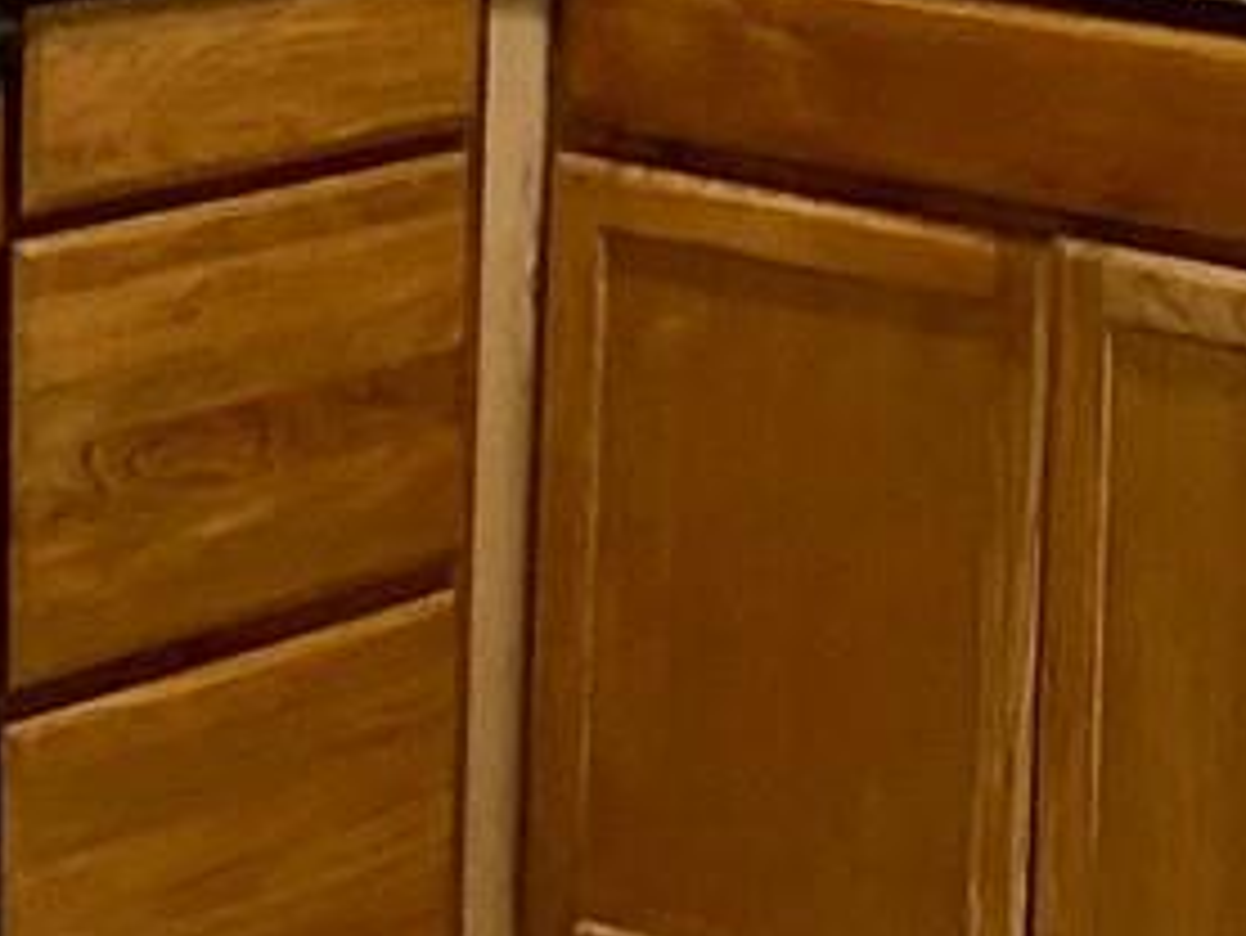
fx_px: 5402
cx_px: 1390
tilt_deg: -5.4
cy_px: -495
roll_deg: -1.6
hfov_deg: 12.9
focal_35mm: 150
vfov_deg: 9.6
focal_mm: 4.25
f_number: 1.8
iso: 400
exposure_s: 1/60
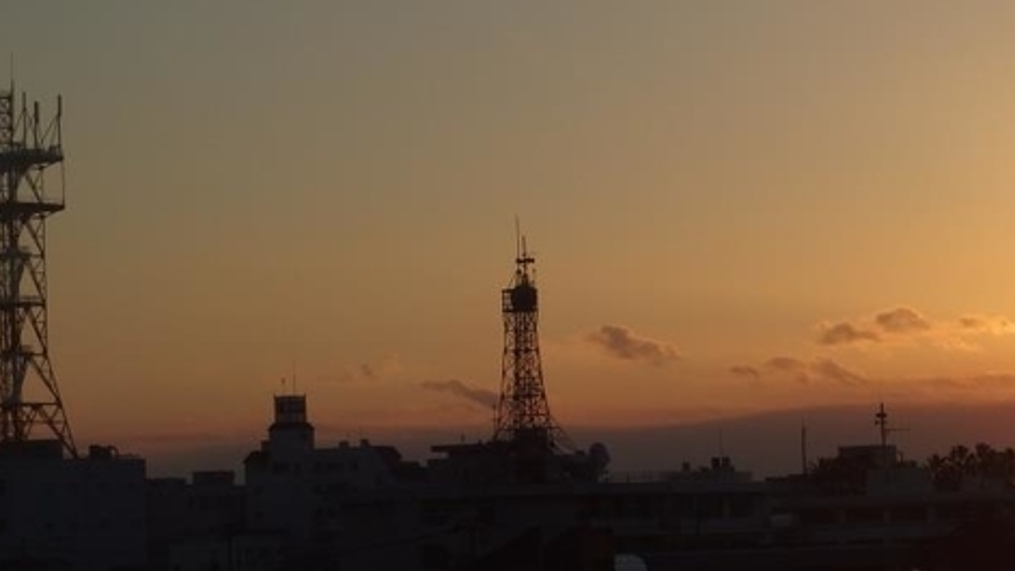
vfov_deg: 7.4
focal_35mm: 163
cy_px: 159
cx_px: 735
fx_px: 4387
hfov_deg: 13.2
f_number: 6.3
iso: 100
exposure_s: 1/1000
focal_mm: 15.9
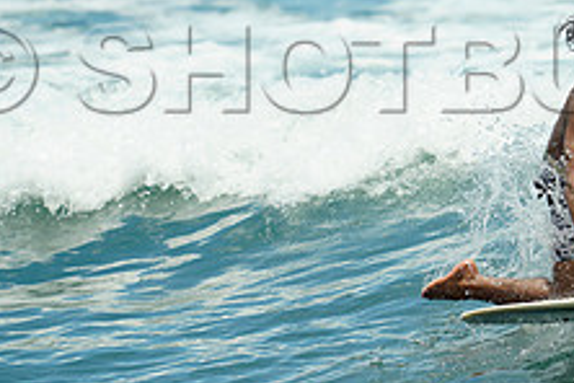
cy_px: 43
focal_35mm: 1045
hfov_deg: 2.0
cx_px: 574
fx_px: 16661
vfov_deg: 1.3
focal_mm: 400
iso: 160
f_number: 2.8
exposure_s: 1/1250
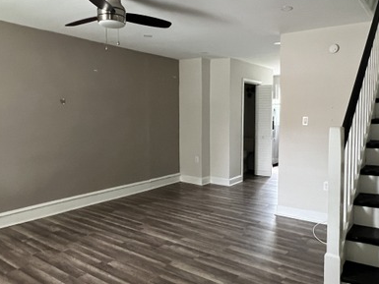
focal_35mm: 27
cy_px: 139
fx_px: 296
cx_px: 215
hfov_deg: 65.0
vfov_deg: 51.4
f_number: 1.8
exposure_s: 1/60
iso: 640
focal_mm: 1.57
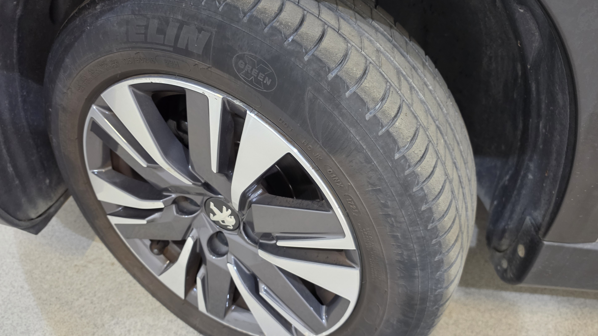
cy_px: 168
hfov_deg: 71.9
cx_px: 297
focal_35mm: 26
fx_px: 412
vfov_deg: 44.4
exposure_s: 1/100
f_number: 1.4
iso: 500
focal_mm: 6.5
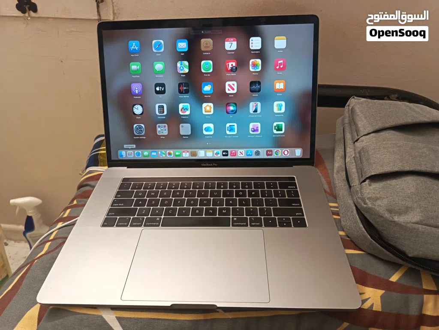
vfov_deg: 56.8
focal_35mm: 24
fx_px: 304
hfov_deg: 71.6
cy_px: 165
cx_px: 220
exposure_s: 1/30
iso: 973
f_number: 1.75
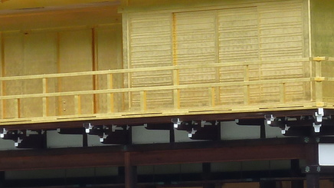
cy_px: 25
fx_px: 3683
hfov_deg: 5.2
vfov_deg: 2.9
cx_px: 251
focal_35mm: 416
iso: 80
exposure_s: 1/60
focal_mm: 17
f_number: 4.3
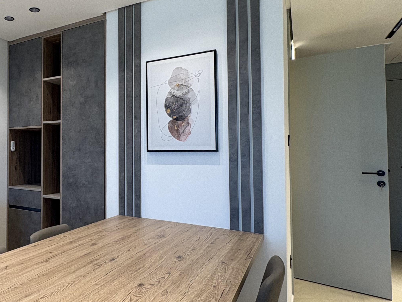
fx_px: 325
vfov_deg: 49.7
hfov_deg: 57.1
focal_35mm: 28
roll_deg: +0.1
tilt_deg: +1.7
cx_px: 62
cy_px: 141
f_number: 2.2
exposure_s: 1/100
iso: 100
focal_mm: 2.22
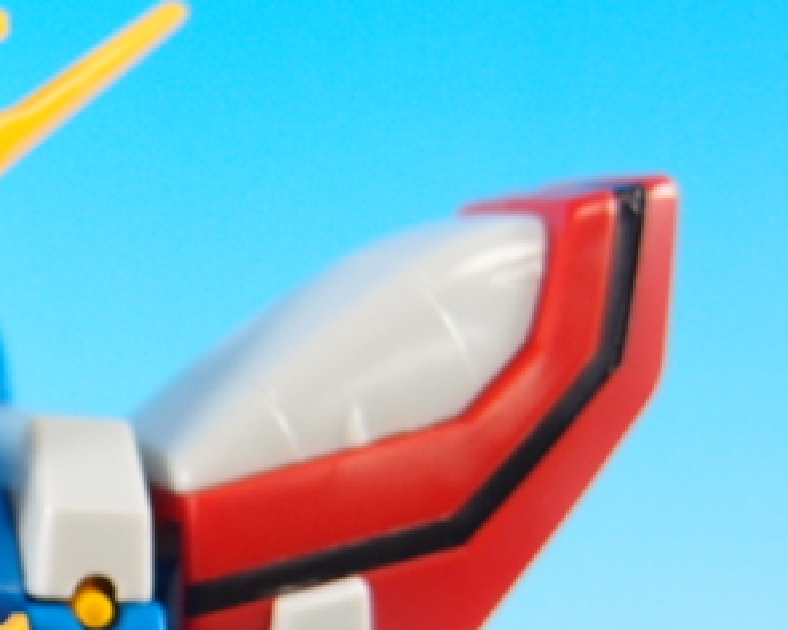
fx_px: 1726
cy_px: 633
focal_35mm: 74
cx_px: -139
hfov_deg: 23.6
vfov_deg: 20.1
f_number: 1.8
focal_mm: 6
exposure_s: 1/40
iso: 100
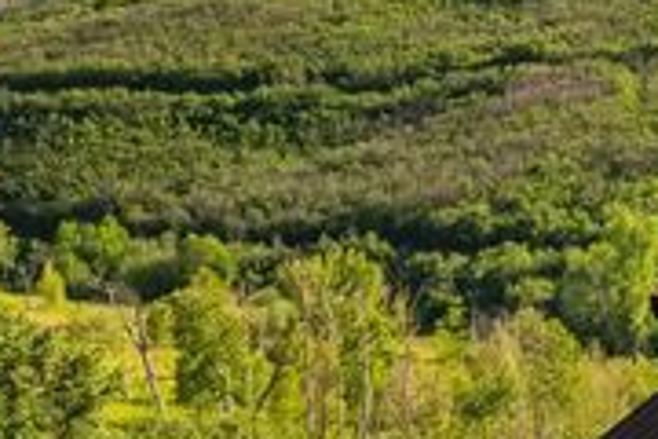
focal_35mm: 199
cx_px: 1236
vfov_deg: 6.9
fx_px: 3637
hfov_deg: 9.7
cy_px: 423
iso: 400
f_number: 11
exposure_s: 1/5000
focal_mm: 35
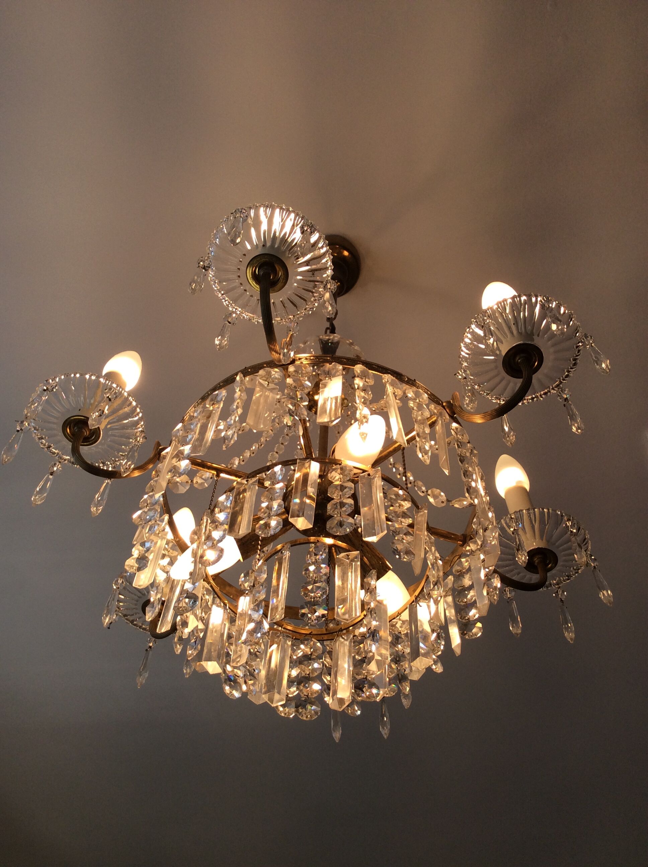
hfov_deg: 44.1
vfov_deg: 56.9
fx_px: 801
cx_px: 324
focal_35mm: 32
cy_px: 434
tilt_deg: +55.8
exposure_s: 1/263
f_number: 2.4
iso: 32
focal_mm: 3.3
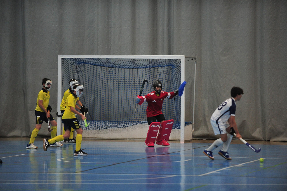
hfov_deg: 10.3
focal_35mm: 200
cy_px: 96
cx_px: 144
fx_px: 1594
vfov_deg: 6.9
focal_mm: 200
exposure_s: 1/640
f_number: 2.8
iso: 3200
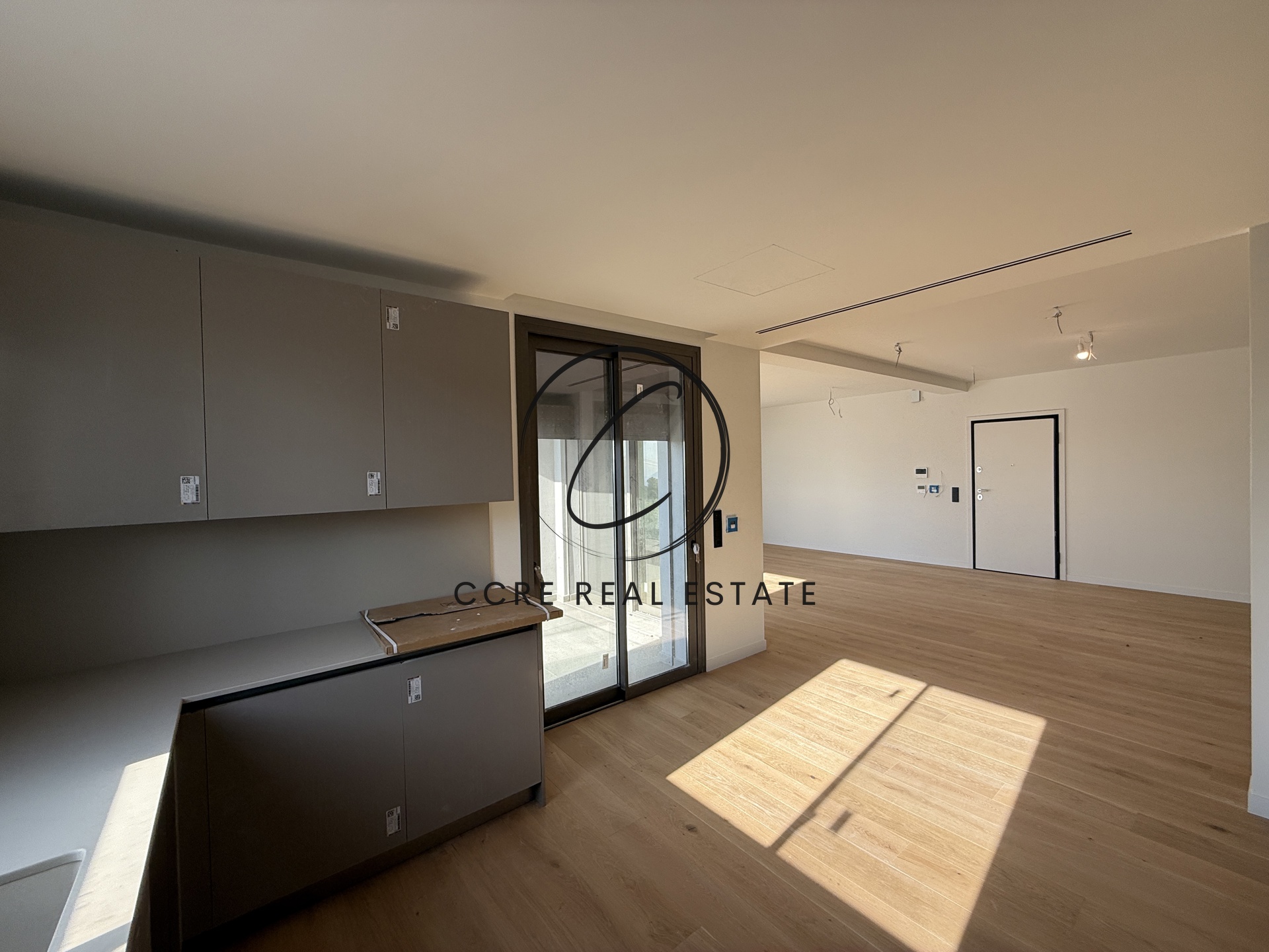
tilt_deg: +0.1
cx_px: 634
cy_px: 476
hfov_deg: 102.1
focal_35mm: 14
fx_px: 513
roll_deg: +1.2
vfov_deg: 85.7
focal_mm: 2.22
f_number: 2.2
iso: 50
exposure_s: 1/217
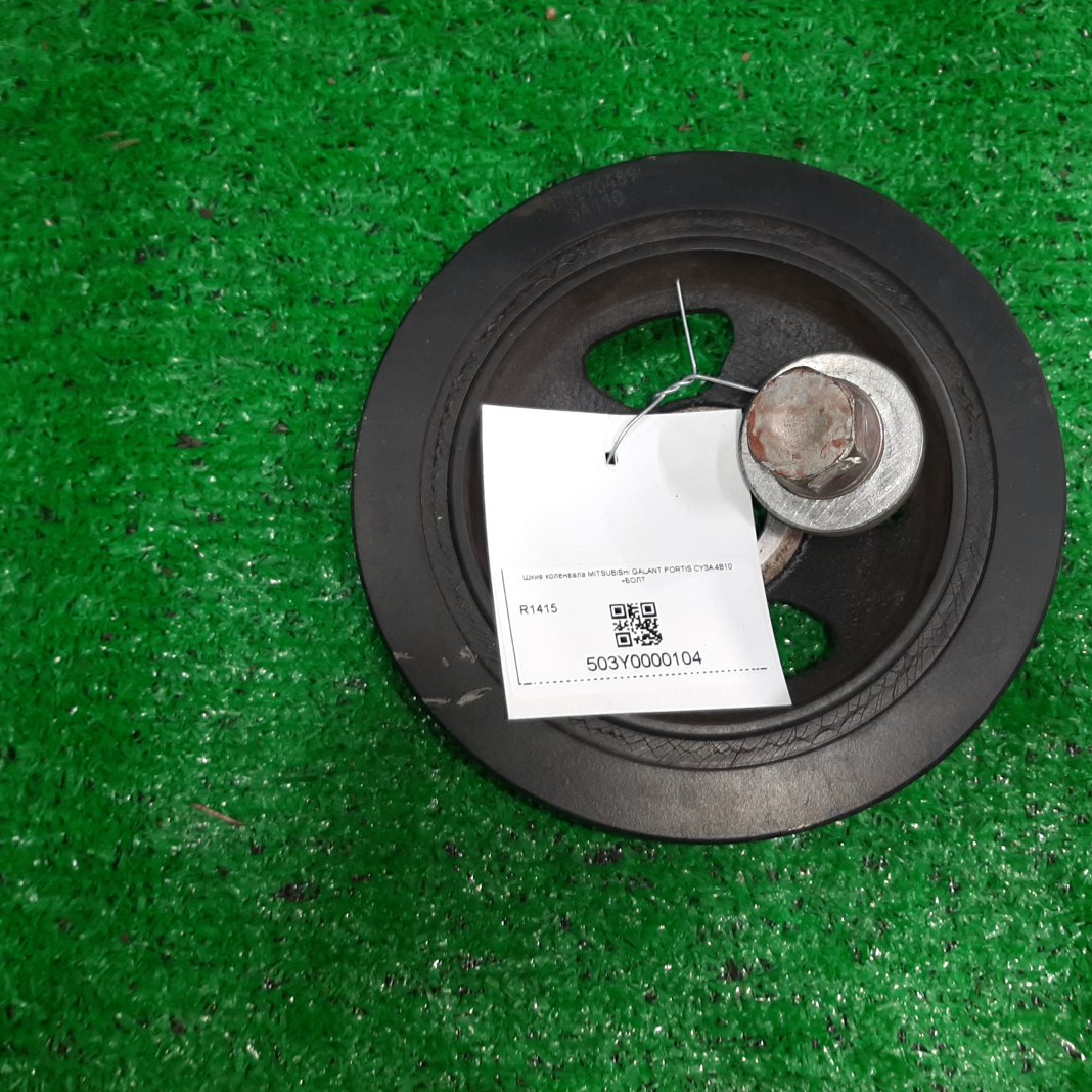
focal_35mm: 31
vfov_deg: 52.5
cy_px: 541
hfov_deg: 52.1
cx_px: 673
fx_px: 1106
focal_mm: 3.93
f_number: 1.7
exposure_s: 1/50
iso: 55
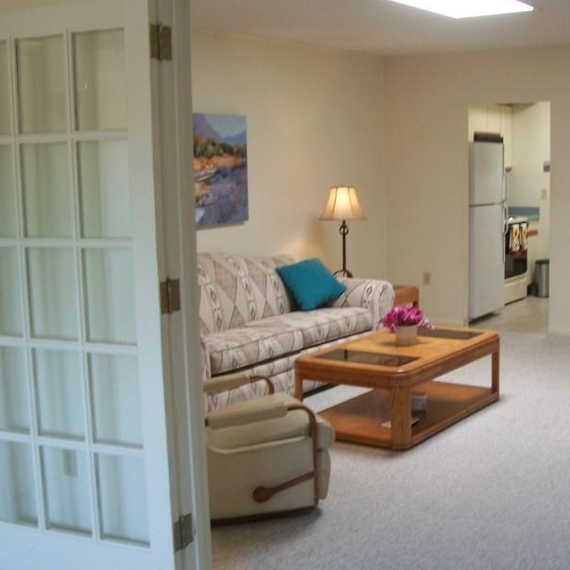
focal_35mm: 48
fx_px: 894
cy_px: 306
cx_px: 385
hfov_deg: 35.0
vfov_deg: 35.3
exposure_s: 1/40
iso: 80
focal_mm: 5.7
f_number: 2.9
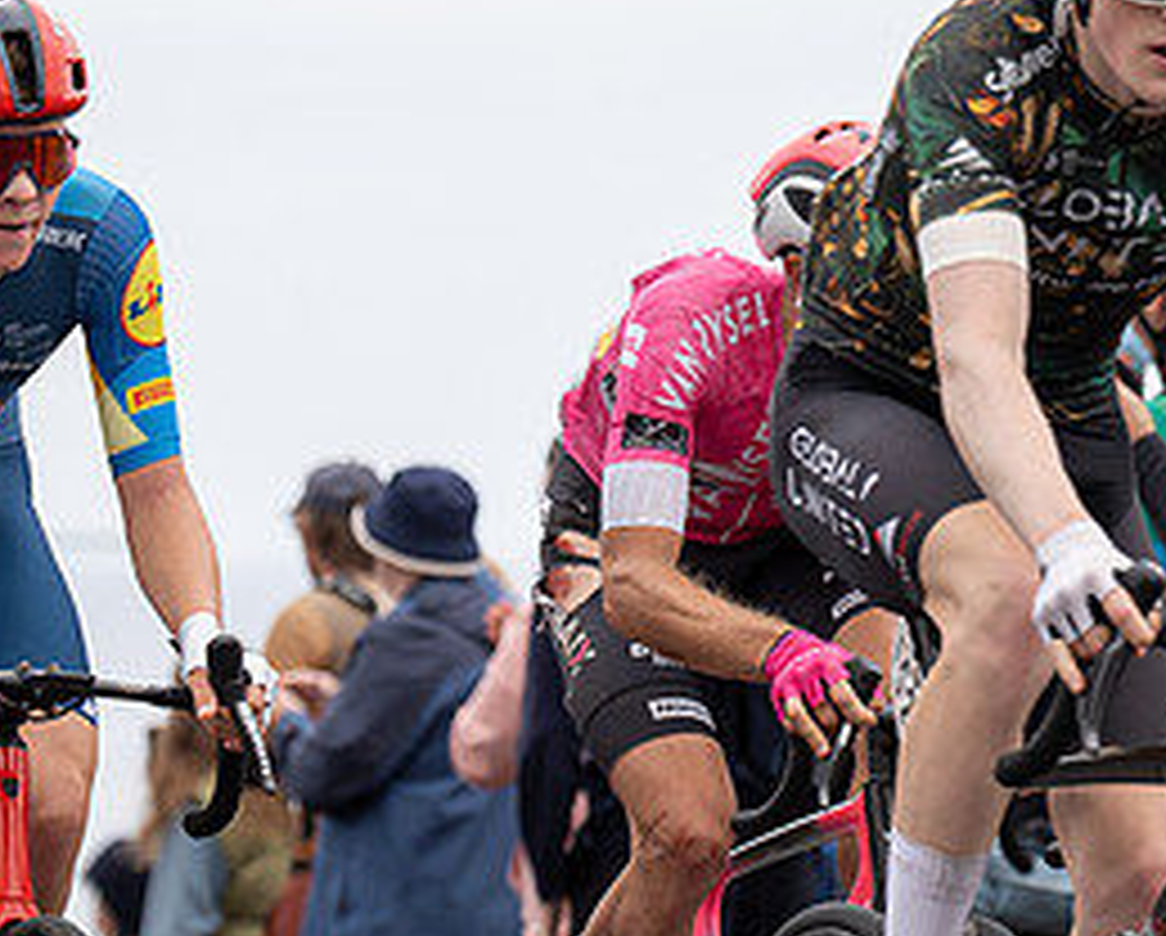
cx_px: 136
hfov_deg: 5.3
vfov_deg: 4.2
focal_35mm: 367
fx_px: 12684
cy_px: 260
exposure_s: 1/1000
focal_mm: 123
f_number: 3.5
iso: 320
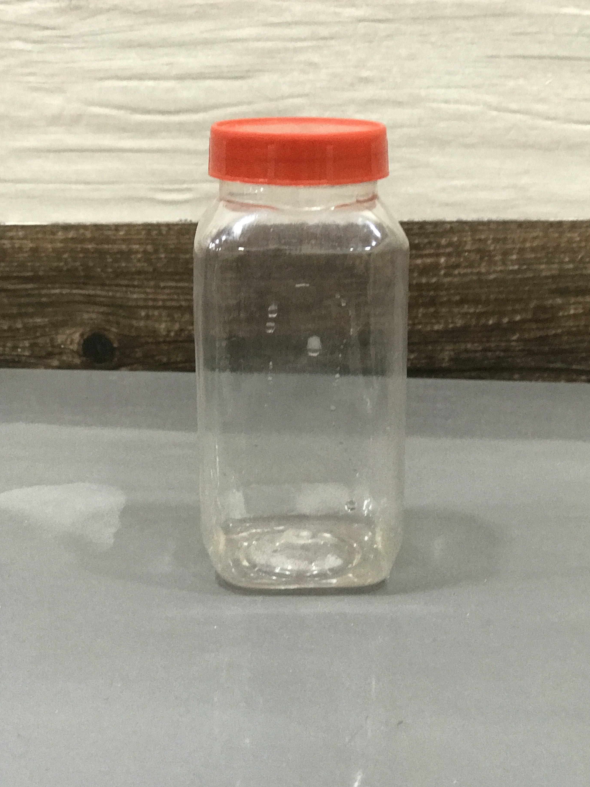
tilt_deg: -18.8
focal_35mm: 63
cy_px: 416
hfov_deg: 23.3
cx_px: 321
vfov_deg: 30.7
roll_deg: +0.6
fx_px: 1432
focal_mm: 6.6
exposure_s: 1/50
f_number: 2.8
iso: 200
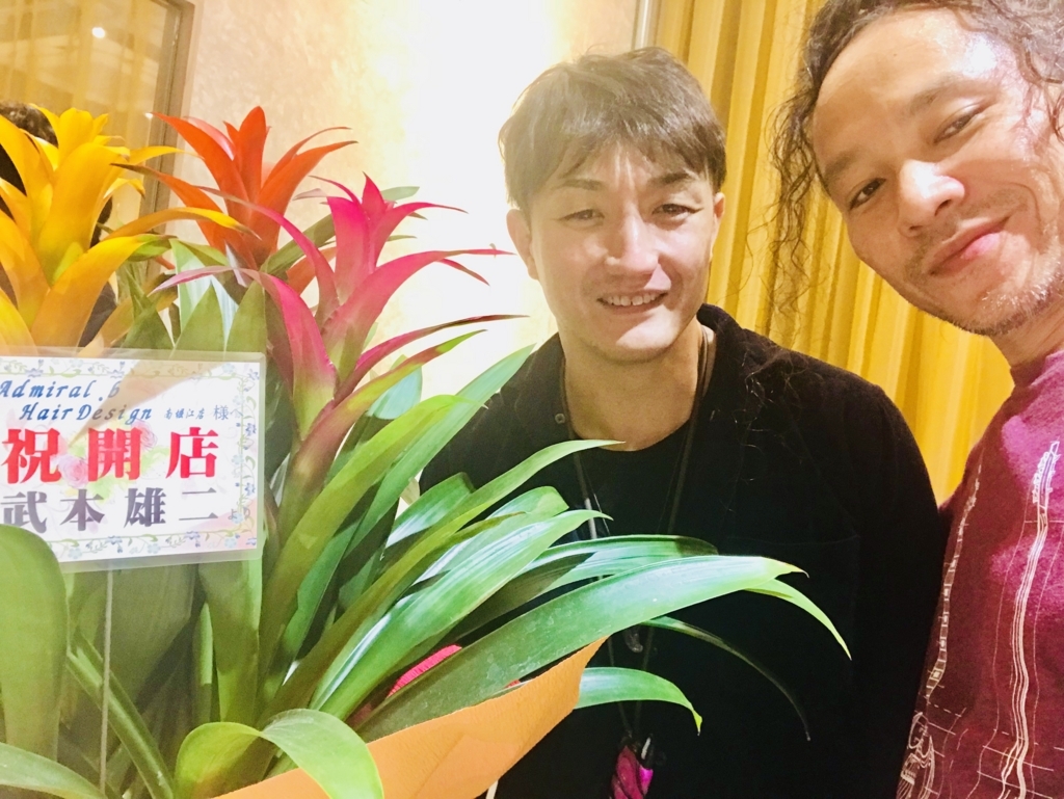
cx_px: 532
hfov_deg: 56.8
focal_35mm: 32
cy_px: 400
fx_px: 984
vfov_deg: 44.2
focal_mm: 2.87
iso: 100
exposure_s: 1/30
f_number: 2.2
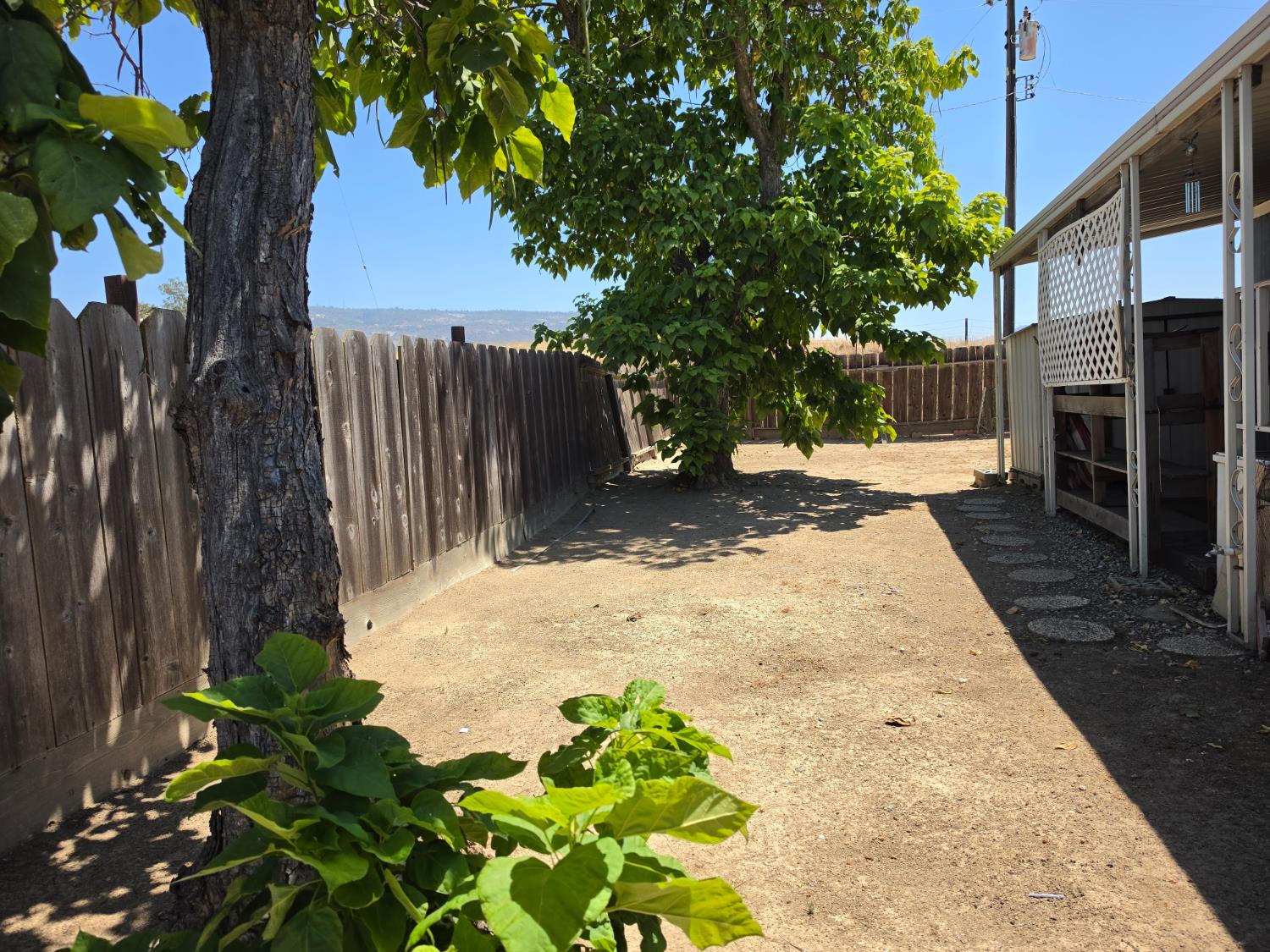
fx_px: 844
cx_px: 635
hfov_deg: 73.9
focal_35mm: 23
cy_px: 476
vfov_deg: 58.9
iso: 64
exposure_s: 1/3628
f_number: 1.4
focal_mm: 6.5
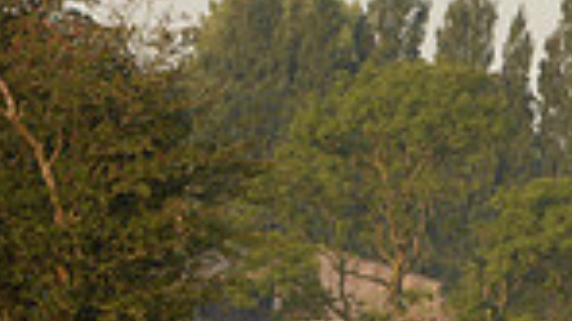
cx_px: 1074
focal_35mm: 820
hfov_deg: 2.6
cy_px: 131
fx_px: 12428
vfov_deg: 1.5
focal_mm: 200
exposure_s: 1/1000
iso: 1600
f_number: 7.1
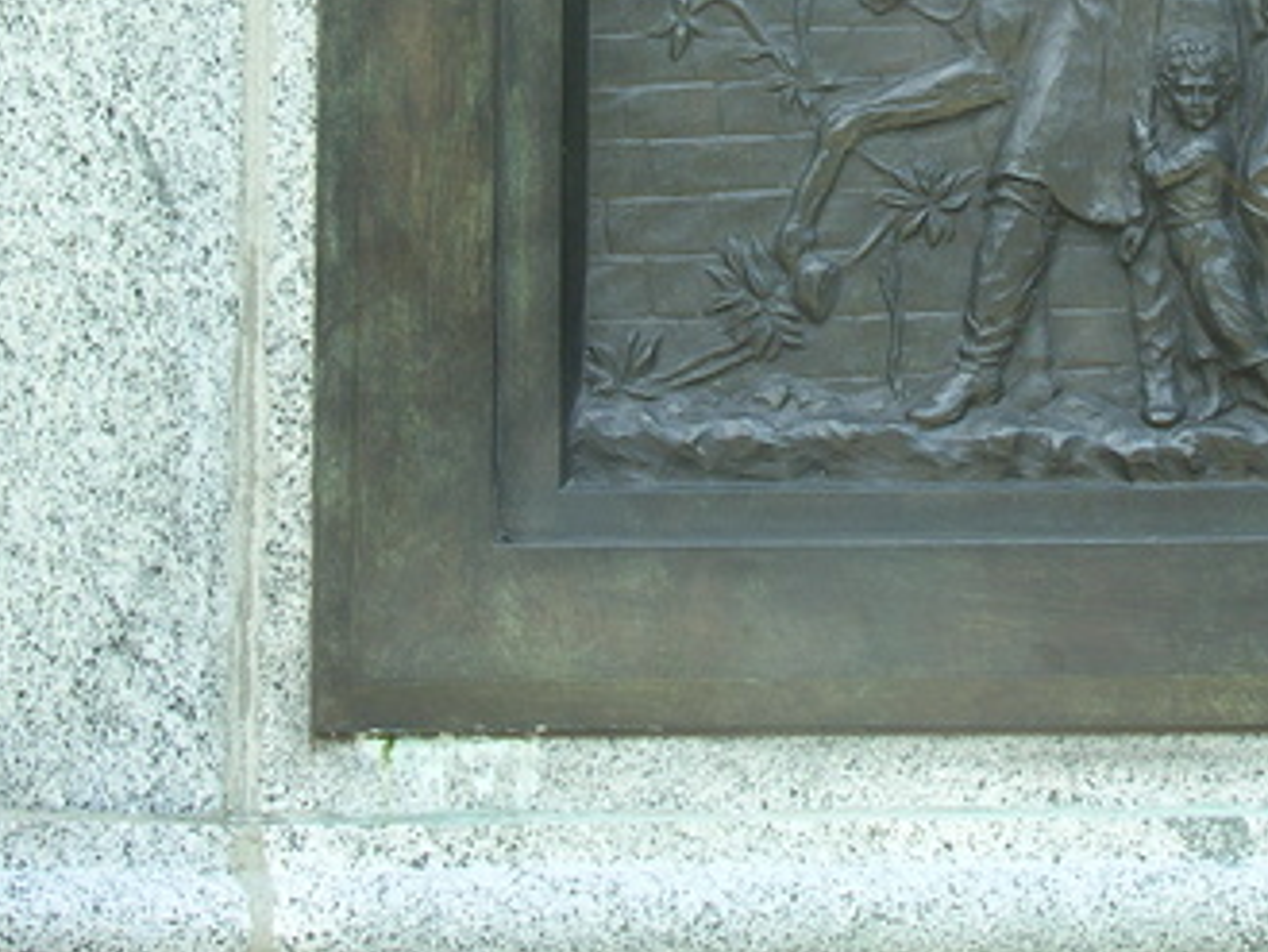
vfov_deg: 9.5
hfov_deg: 12.8
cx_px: 1033
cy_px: -112
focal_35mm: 154
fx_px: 5643
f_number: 4.5
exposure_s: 1/42.6
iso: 50
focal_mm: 16.4
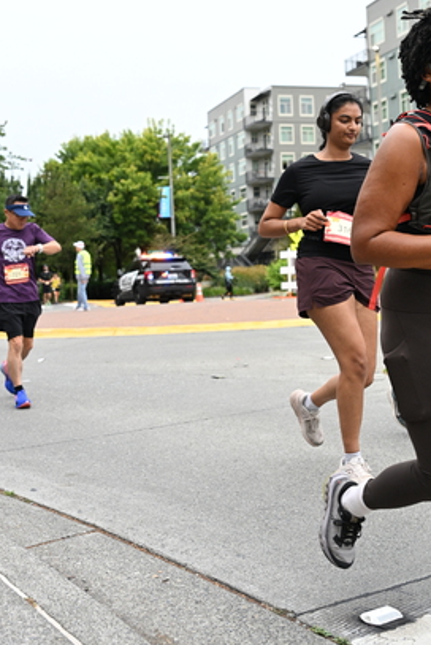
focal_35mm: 50
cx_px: 213
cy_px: 247
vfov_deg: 39.3
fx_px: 896
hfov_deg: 27.0
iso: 1600
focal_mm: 37
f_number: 4
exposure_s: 1/800
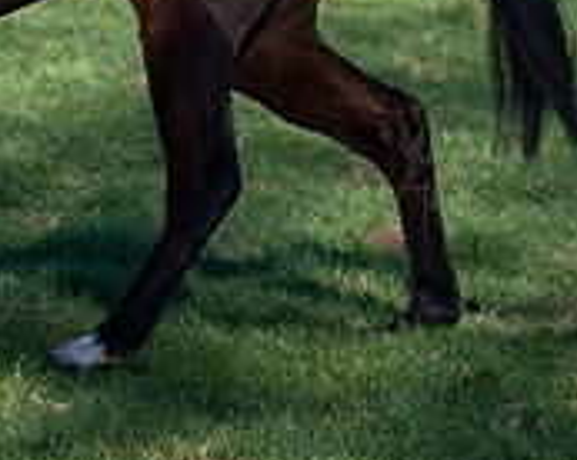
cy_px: -22
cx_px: 6
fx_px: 12862
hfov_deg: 2.6
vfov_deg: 2.0
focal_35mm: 754
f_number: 5
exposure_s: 1/1250
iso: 200
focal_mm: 135
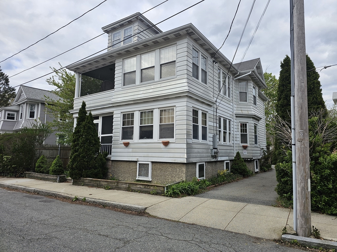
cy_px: 126
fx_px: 224
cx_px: 168
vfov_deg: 58.9
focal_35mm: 23
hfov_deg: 73.9
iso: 10
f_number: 1.7
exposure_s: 1/423
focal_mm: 6.3
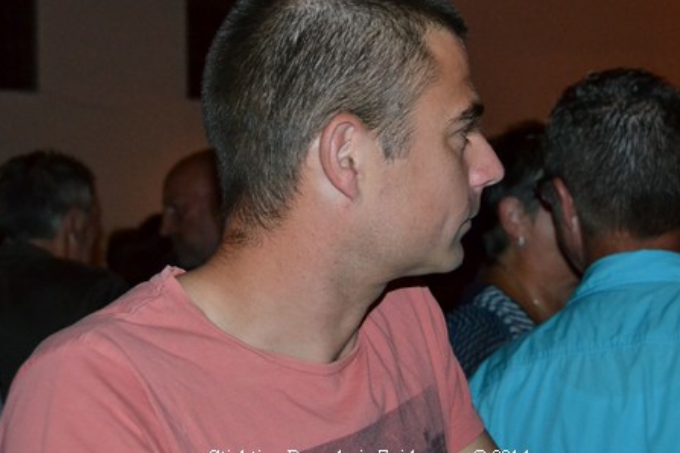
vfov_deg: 18.6
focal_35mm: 73
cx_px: 371
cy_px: 147
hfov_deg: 27.7
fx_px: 1379
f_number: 4.2
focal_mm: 34
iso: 2800
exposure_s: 1/60
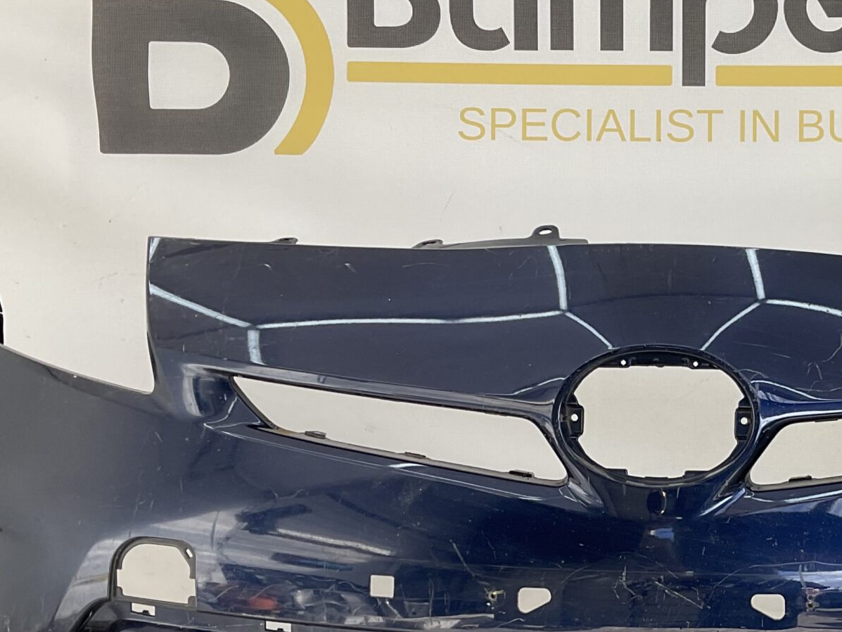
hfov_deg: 30.1
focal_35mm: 62
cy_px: 455
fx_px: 1508
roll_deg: -1.3
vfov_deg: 23.5
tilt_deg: -9.9
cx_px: 721
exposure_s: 1/251
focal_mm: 3
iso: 16
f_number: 1.8
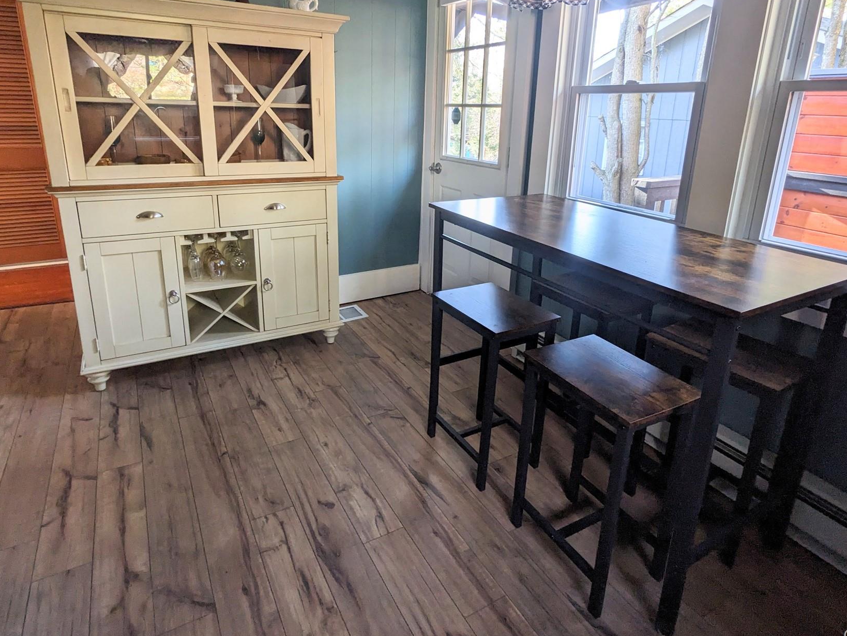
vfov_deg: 65.3
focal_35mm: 20
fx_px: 489
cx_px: 419
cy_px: 250
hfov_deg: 81.7
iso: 64
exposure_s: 1/23.8
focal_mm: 2.22
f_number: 2.2
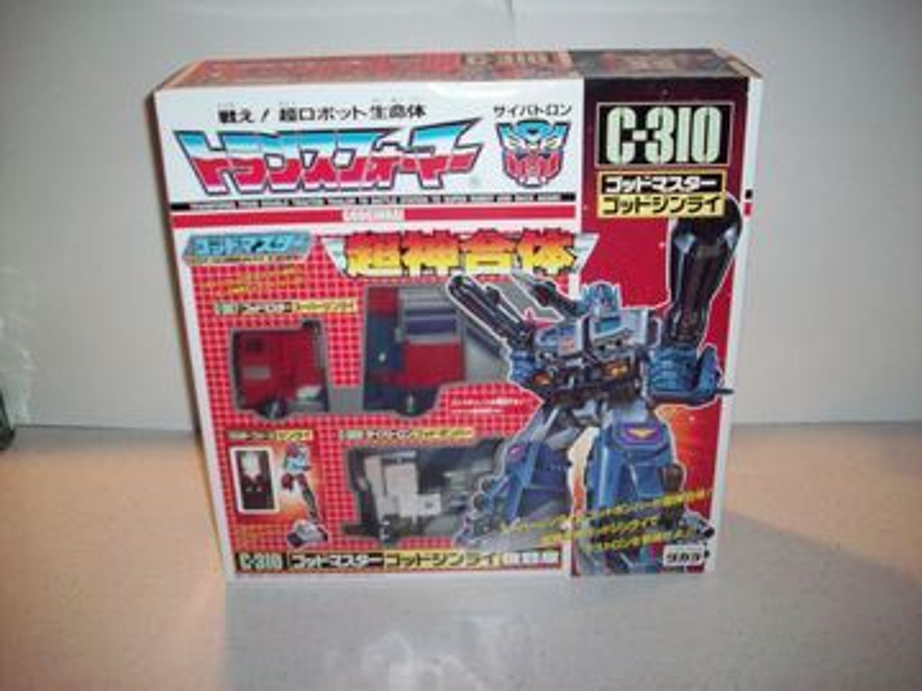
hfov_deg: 50.1
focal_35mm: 37
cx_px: 461
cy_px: 346
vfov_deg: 38.7
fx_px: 985
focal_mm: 6.2
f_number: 2.8
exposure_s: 1/45
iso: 160
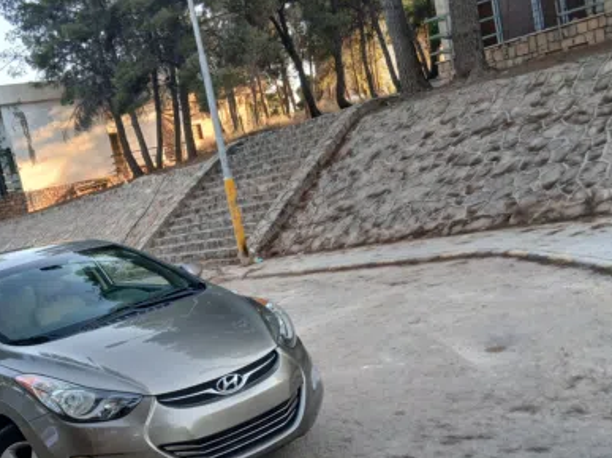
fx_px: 760
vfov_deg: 33.2
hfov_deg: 42.7
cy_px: 314
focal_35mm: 43
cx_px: 161
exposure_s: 1/50
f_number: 1.8
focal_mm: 3.98
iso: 25
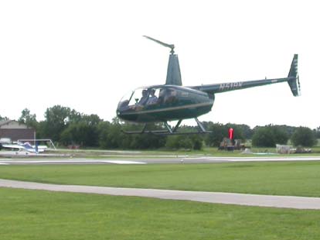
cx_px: 135
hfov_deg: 20.9
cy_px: 47
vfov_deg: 15.6
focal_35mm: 94
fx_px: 868
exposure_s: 1/1000
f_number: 2.6
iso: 100
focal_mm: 7.85
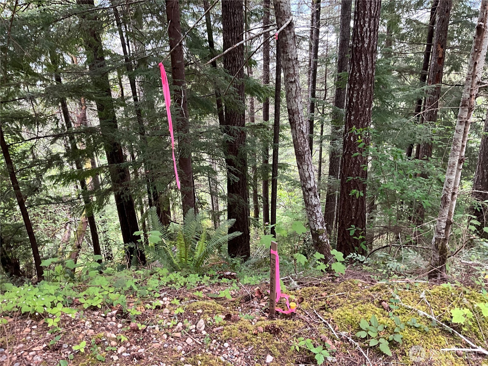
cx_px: 244
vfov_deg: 48.2
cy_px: 183
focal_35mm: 29
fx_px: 409
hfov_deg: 61.7
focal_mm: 3
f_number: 1.8
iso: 64
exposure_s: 1/122
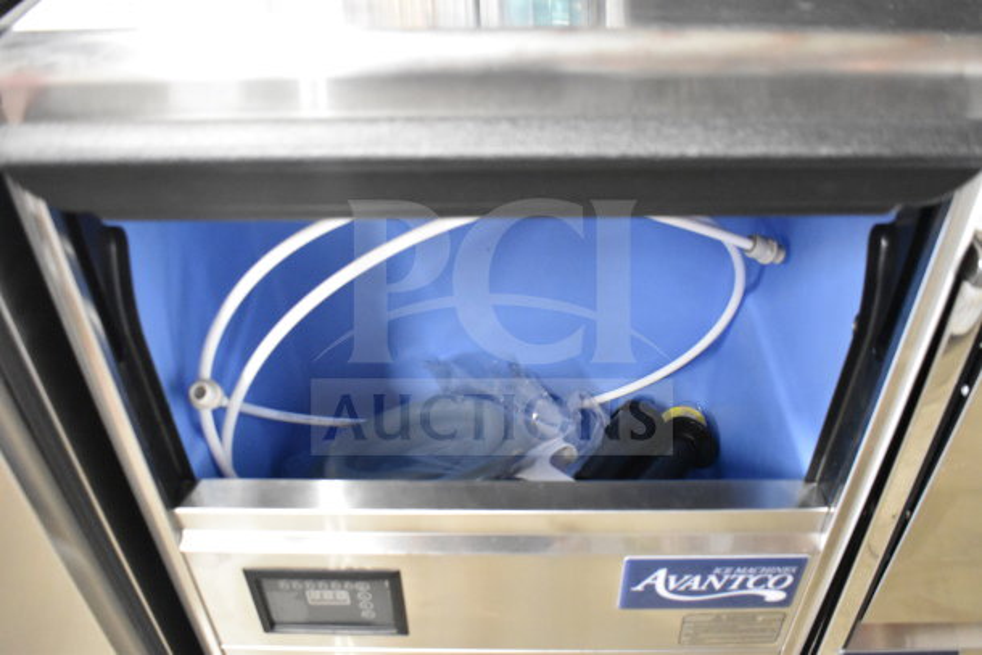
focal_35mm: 32
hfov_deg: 59.5
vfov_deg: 41.7
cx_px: 491
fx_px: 859
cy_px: 328
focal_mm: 21
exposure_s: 1/40
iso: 6400
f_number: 3.8
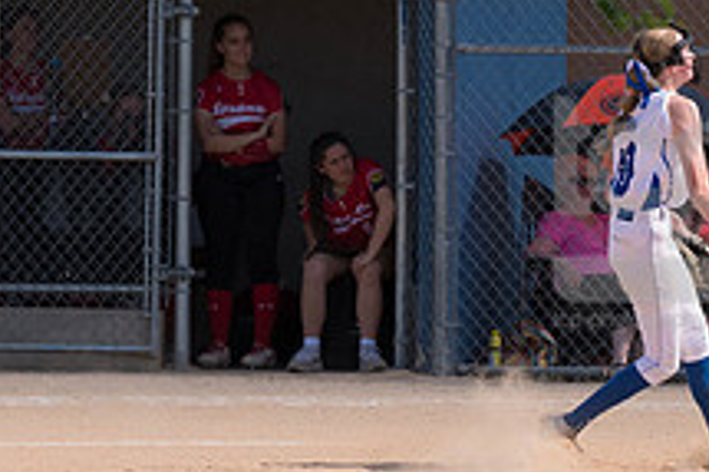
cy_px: 215
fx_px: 15940
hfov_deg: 2.5
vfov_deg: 1.7
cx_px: 653
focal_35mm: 810
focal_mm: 200
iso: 320
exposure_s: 1/1600
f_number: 5.6
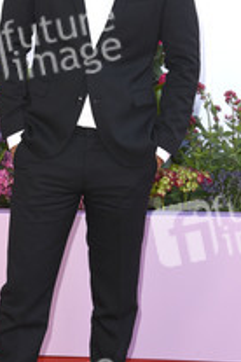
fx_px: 1356
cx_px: 82
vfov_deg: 15.2
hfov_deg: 10.2
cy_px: 138
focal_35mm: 135
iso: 320
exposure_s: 1/250
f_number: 5.6
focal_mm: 70
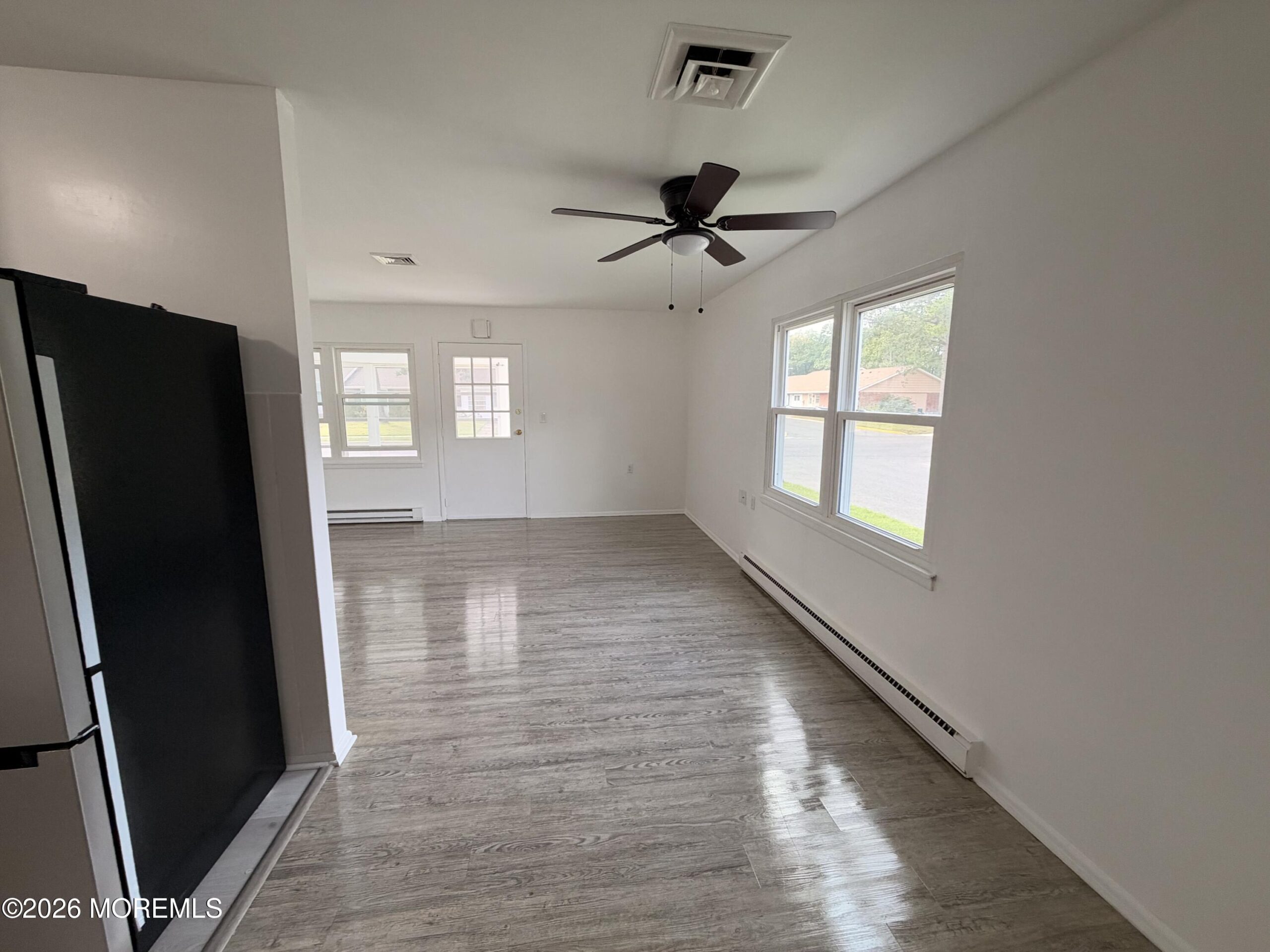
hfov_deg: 102.1
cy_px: 476
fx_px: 514
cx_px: 635
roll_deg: -0.3
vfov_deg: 85.7
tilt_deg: -8.5
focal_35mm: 14
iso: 200
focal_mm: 2.22
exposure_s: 1/120
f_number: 2.2
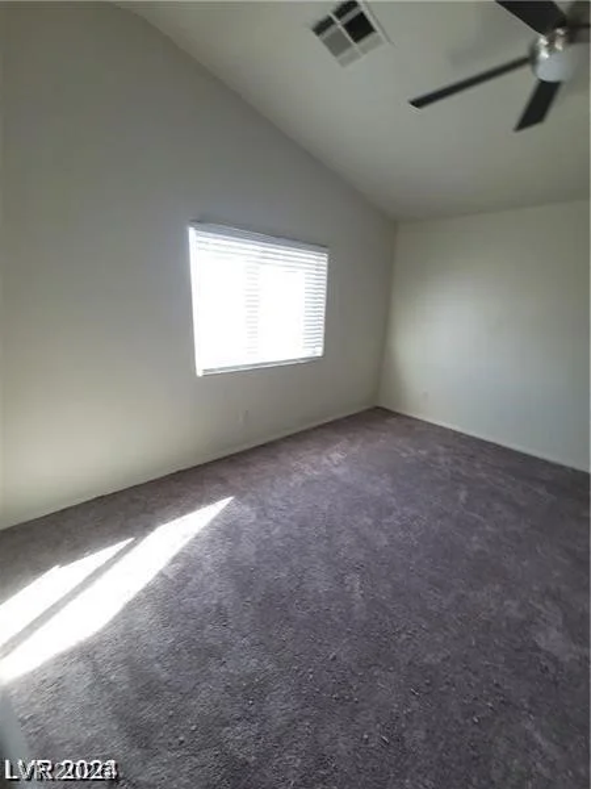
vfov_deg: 106.2
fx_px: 296
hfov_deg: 89.9
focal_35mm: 13
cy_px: 394
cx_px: 296
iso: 80
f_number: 2.2
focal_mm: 2.2
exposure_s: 1/60
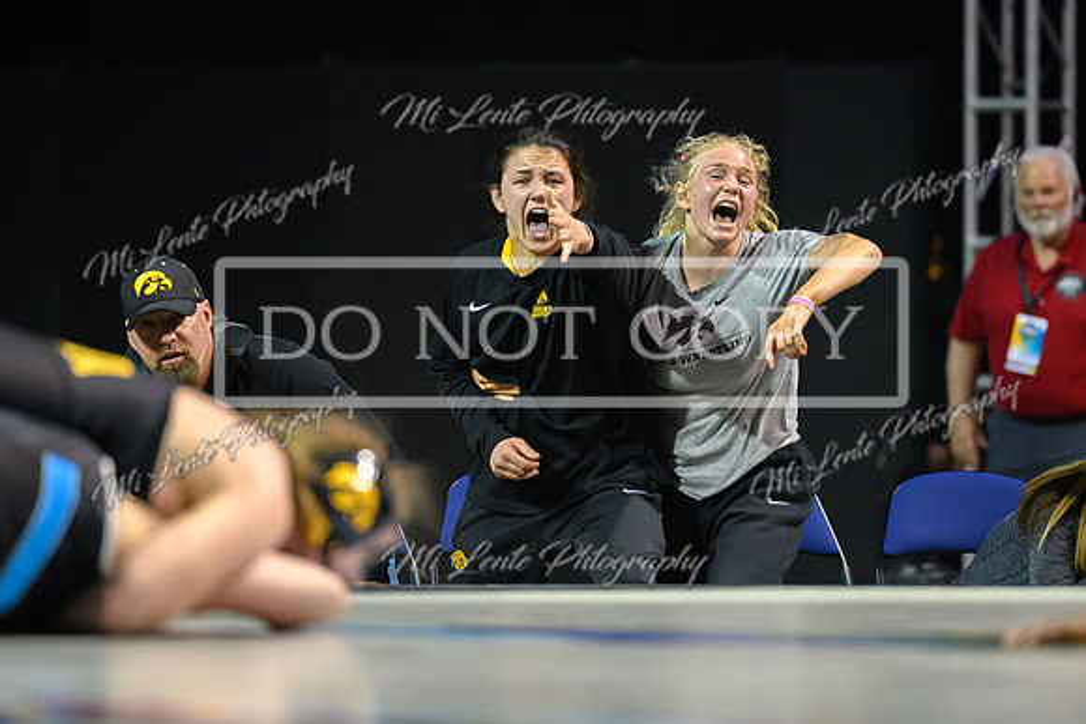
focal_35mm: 303
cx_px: 544
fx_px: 9155
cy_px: 371
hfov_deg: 6.8
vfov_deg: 4.5
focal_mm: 200
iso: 4000
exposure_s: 1/800
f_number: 2.8
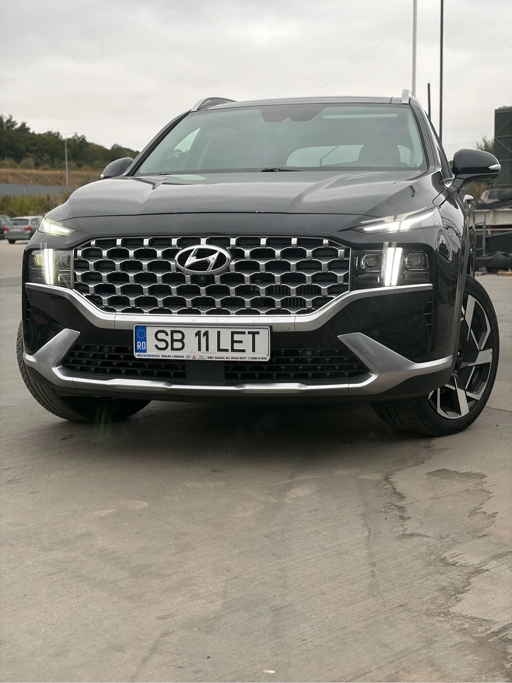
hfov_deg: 28.0
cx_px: 256
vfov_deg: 36.8
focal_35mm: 52
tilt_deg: -6.9
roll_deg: -0.2
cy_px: 342
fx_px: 1026
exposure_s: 1/333
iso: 40
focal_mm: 5.96
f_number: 1.6
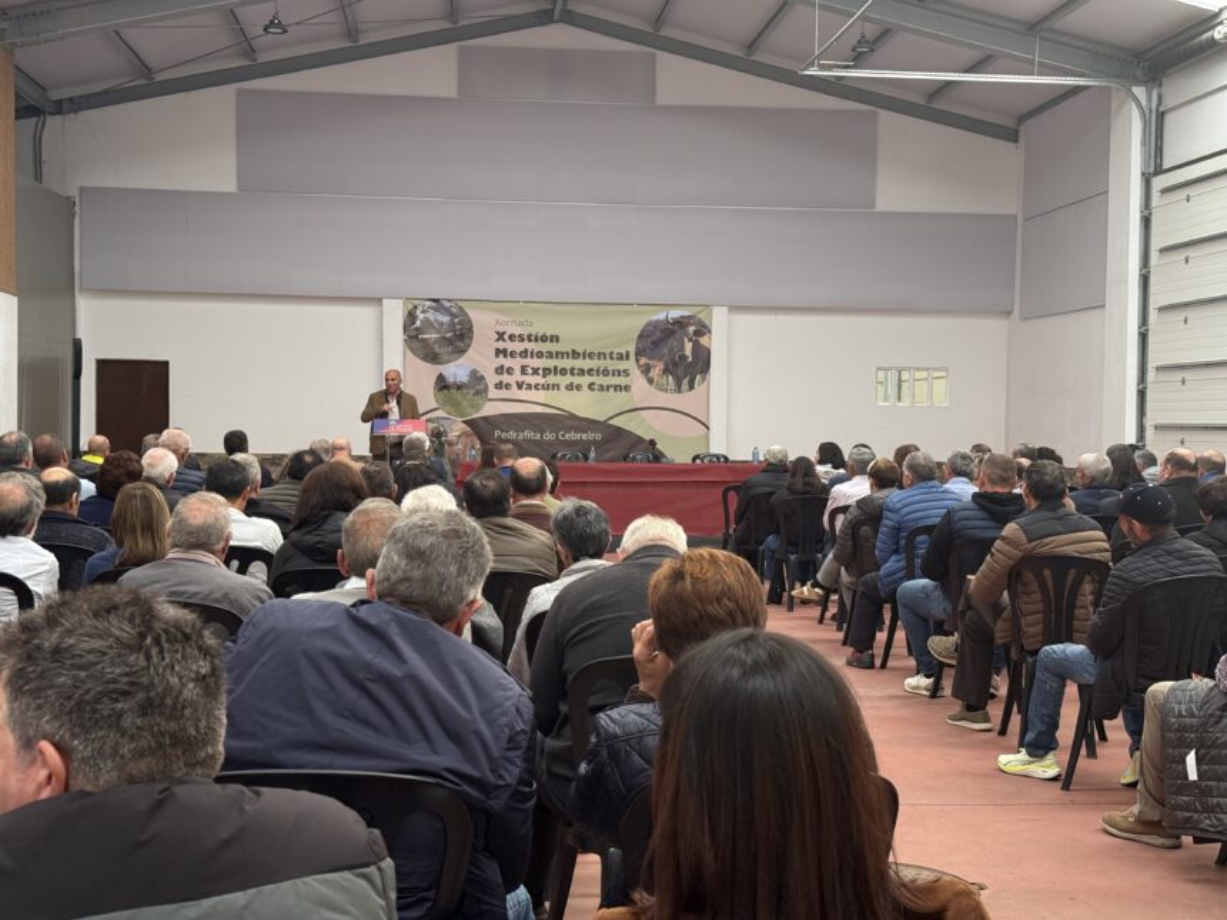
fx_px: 1701
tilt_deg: -2.0
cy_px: 460
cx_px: 614
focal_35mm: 48
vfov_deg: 30.3
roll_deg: -1.0
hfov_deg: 39.7
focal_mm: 6.76
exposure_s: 1/185
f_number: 1.78
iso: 100
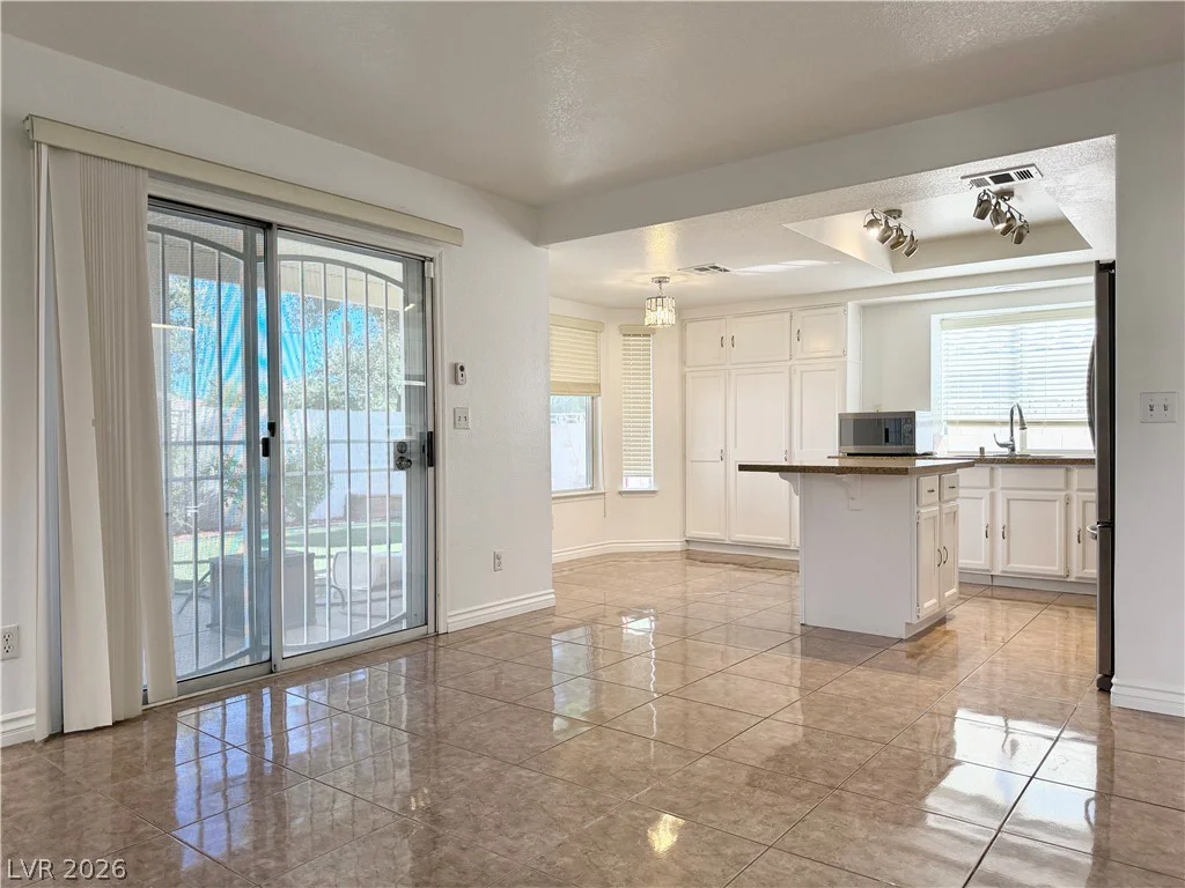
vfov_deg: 56.8
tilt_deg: -1.3
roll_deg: -0.2
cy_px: 444
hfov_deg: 71.6
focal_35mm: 24
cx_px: 592
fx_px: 822
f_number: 1.78
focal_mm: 6.76
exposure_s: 1/214
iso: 160
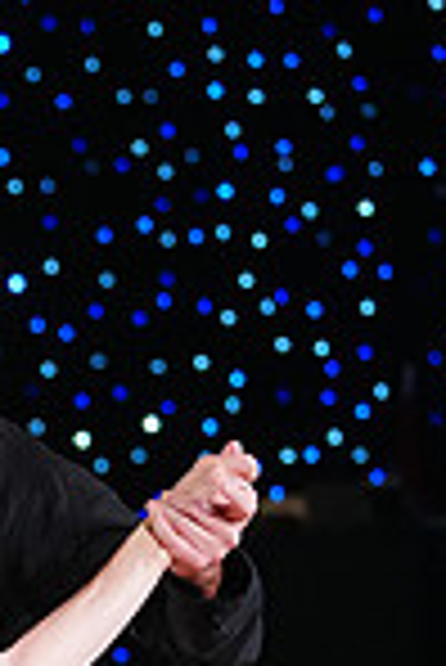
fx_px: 5969
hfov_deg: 4.3
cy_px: 940
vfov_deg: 6.3
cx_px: -214
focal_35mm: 322
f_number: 4
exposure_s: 1/400
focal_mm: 82
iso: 3200
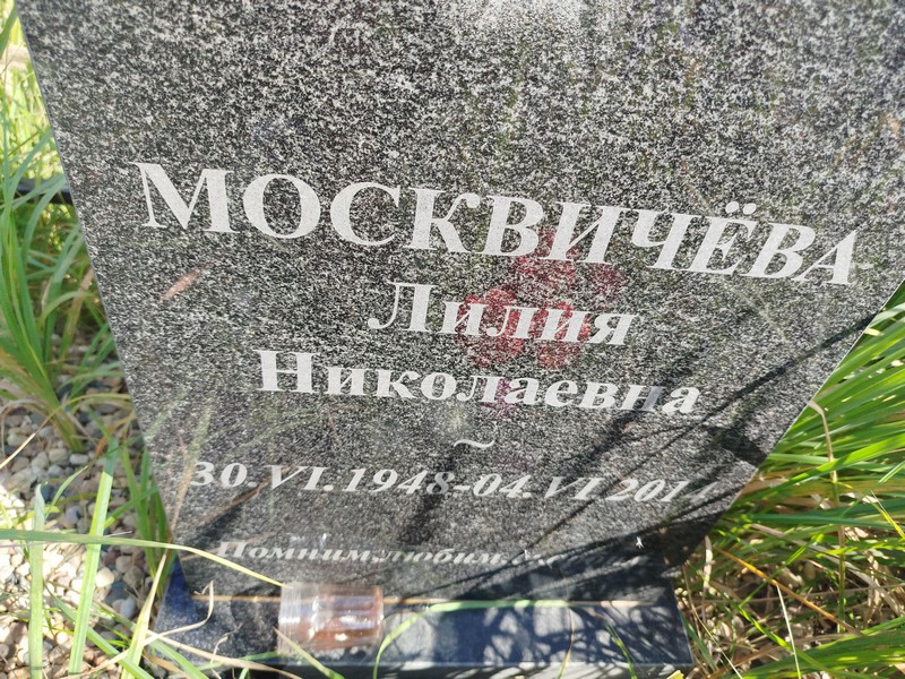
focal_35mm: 24
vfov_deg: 56.8
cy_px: 340
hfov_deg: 71.6
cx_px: 452
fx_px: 627
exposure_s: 1/298
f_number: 1.7
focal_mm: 5.31
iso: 50
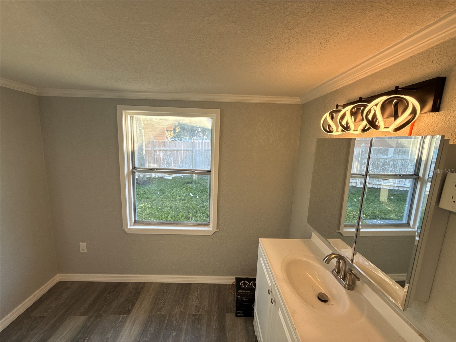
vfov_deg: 85.7
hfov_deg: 102.1
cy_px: 171
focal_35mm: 14
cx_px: 228
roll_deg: -2.1
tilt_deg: -9.5
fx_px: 184
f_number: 2.2
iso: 64
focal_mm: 2.22
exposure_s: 1/142
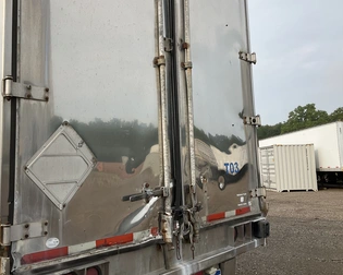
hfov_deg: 50.0
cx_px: 137
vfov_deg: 41.1
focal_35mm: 36
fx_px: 365
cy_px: 120
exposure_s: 1/1168
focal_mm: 3
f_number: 1.8
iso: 25
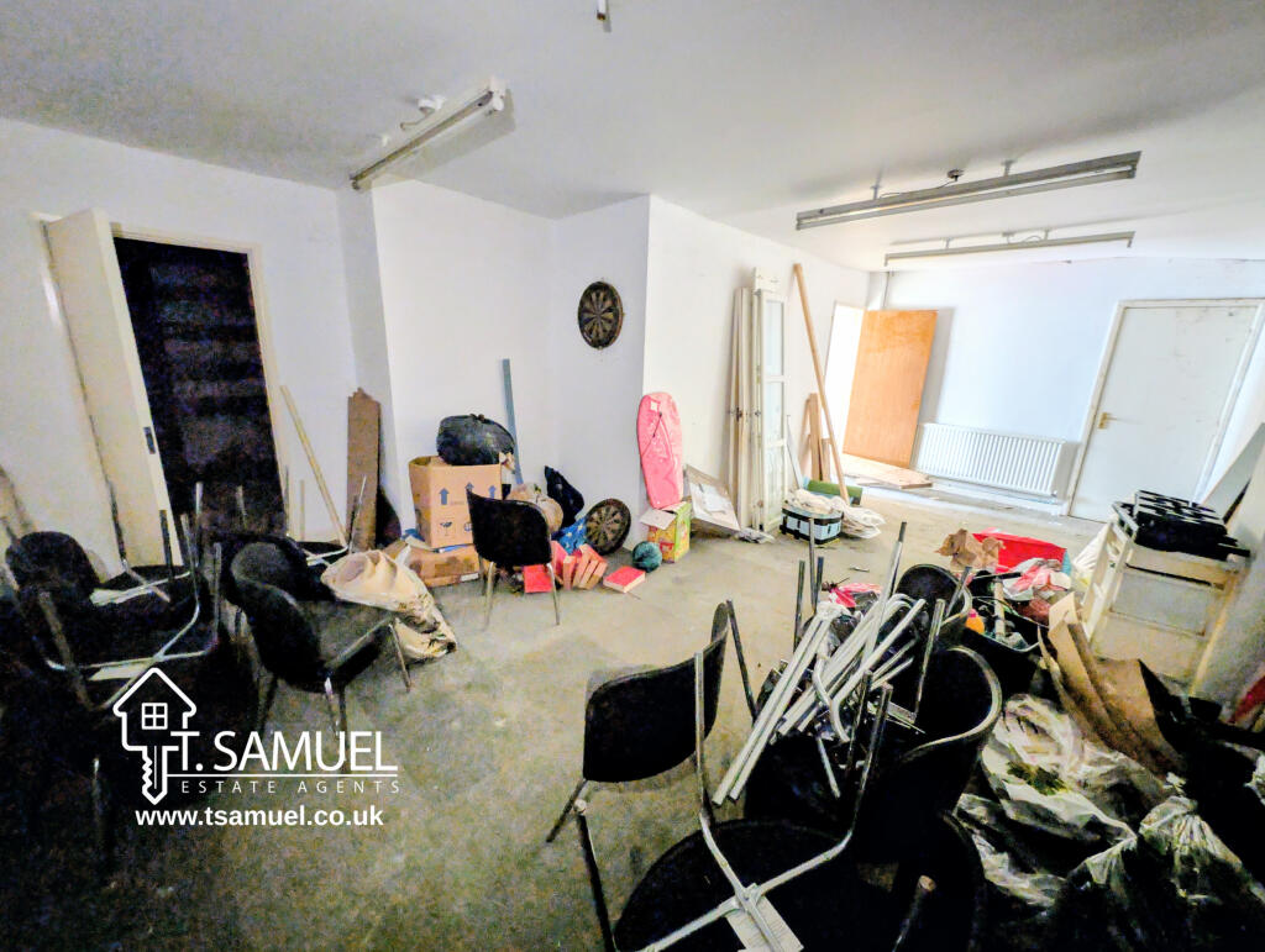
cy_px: 476
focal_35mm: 12
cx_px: 632
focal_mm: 2.23
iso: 581
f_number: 1.95
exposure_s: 1/20.1
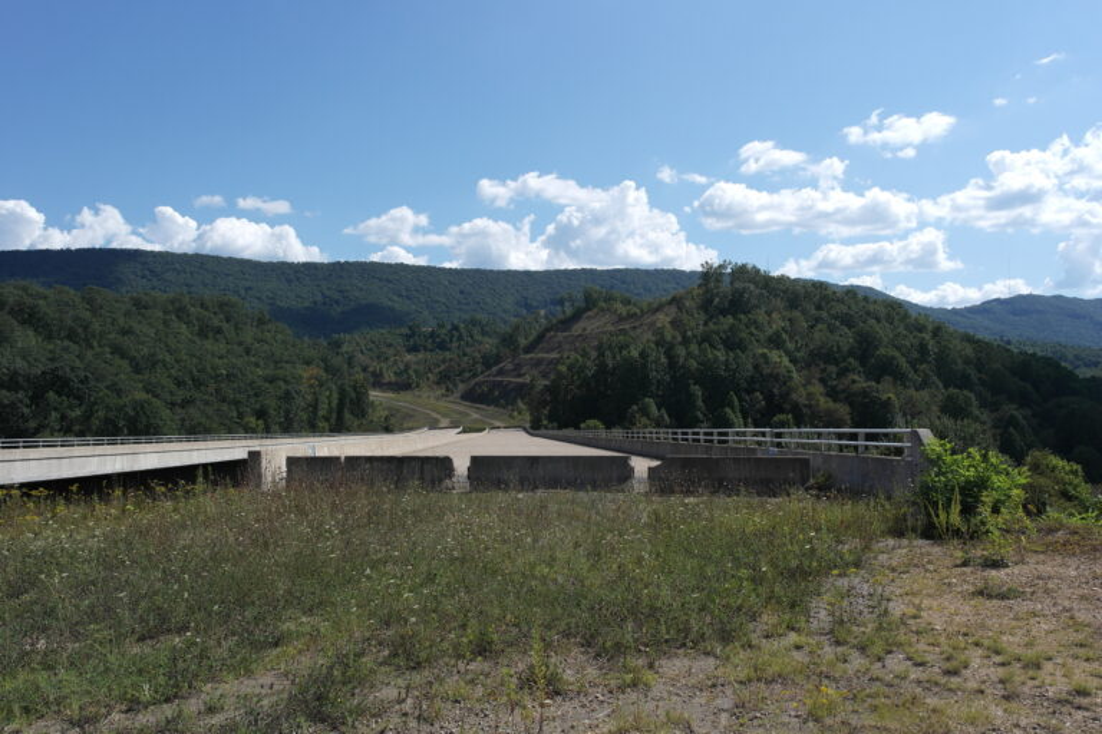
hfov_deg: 61.9
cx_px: 551
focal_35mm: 30
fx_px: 918
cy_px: 367
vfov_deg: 43.6
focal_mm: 20
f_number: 8
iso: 100
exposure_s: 1/320
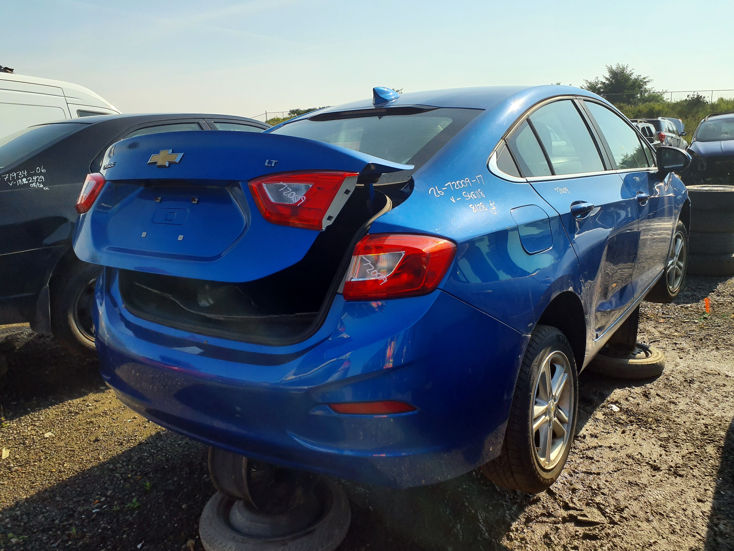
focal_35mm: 27
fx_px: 573
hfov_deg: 65.3
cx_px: 367
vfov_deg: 51.4
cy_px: 276
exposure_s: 1/1364
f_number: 1.9
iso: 40
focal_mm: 3.58
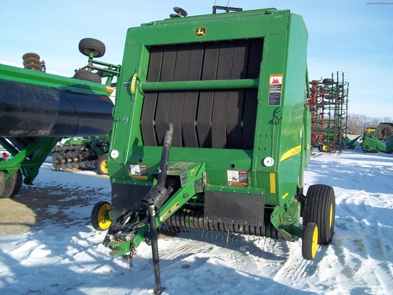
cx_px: 196
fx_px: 409
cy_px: 148
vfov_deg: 39.7
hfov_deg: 51.4
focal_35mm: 36
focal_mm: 6.5
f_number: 8
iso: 80
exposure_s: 1/160
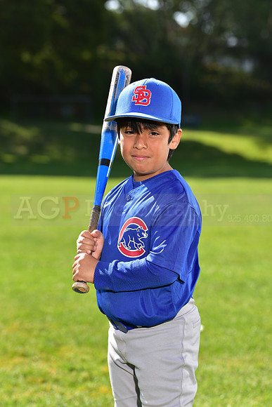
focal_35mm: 120
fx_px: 1359
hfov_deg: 11.4
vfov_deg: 17.1
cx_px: 136
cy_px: 204
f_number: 5
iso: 80
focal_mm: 120
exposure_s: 1/250
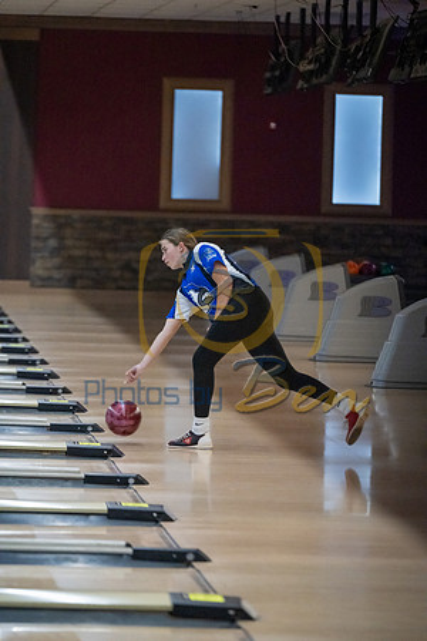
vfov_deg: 11.1
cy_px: 320
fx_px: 3291
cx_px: 214
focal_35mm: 185
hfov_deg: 7.4
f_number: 3.5
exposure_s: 1/800
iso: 4000
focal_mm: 185
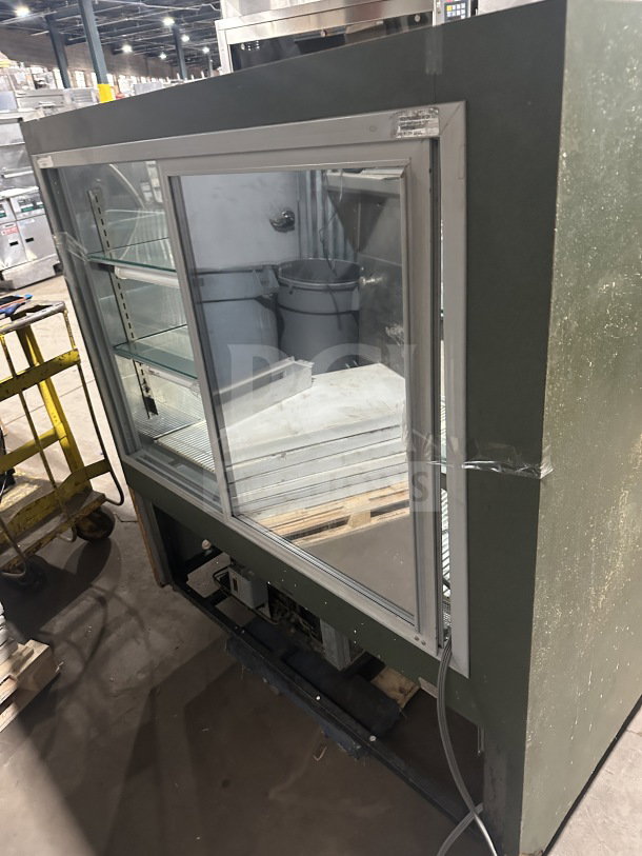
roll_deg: +8.1
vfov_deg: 71.6
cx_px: 321
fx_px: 593
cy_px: 428
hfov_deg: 56.8
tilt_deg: -29.1
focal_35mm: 24
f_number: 1.78
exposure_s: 1/44
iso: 1000
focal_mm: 6.86
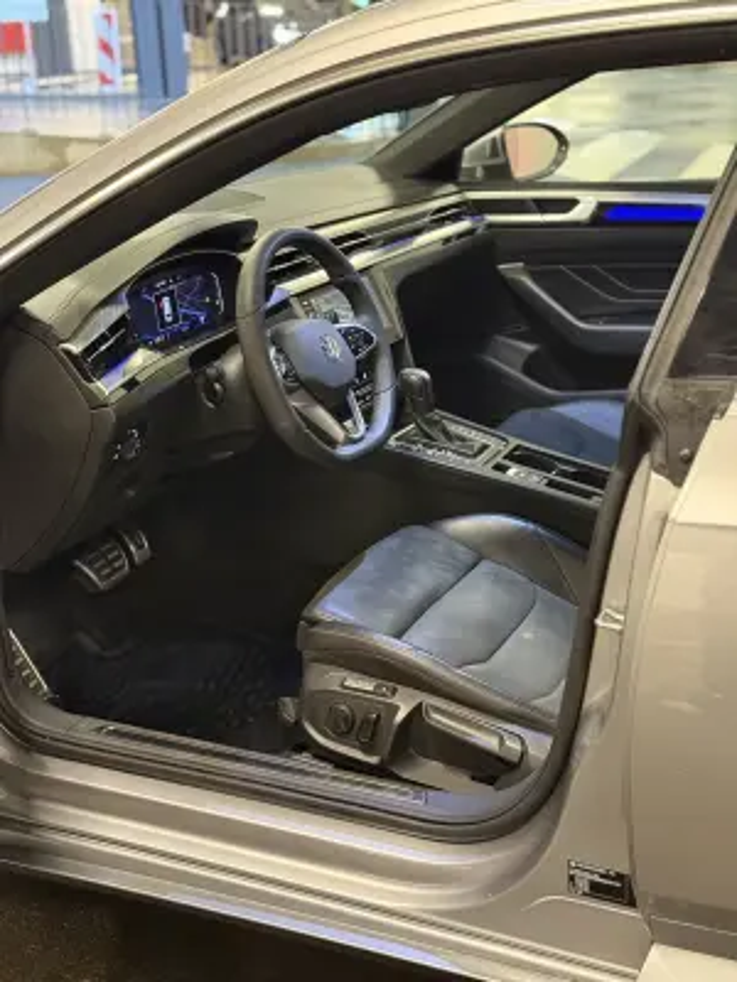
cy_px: 491
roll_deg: +0.9
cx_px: 368
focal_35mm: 48
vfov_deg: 39.7
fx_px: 1363
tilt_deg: -19.2
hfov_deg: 30.3
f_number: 1.78
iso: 640
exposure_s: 1/20
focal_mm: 6.76
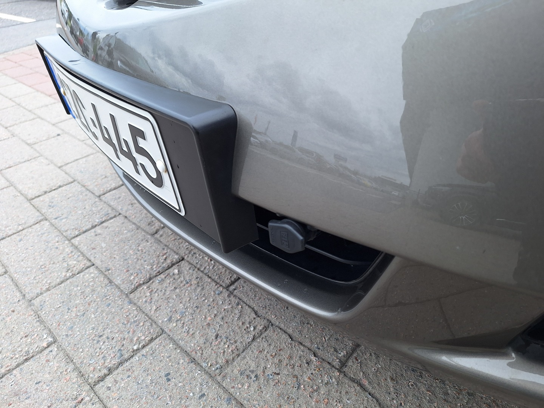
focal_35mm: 23
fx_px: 361
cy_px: 204
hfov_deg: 73.9
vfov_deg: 58.9
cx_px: 272
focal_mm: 5.54
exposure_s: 1/152
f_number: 1.8
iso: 40
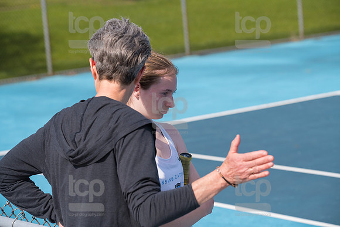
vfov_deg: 10.6
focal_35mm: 130
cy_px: 114
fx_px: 1228
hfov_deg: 15.8
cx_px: 170
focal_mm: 130
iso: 320
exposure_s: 1/1600
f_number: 5.6
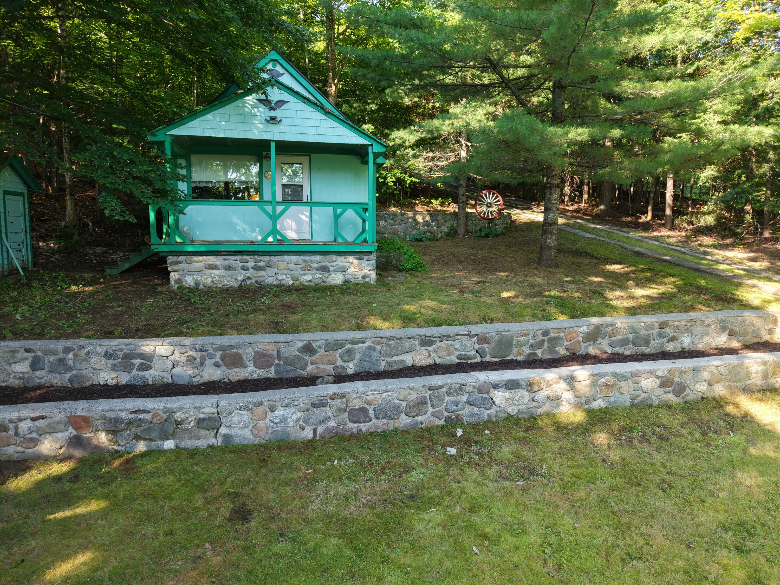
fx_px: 541
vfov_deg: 56.8
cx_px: 390
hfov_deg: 71.6
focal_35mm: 24
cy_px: 292
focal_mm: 8.67
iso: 100
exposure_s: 1/100
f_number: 1.8
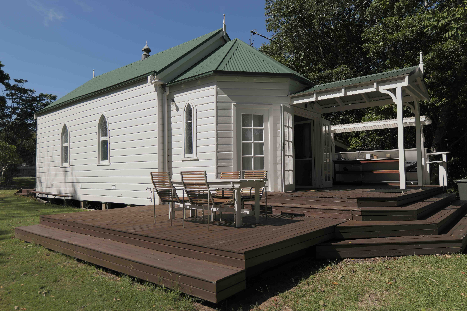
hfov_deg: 71.5
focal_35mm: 25
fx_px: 324
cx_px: 234
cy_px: 156
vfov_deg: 51.3
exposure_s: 1/1600
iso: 100
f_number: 3.8
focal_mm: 25
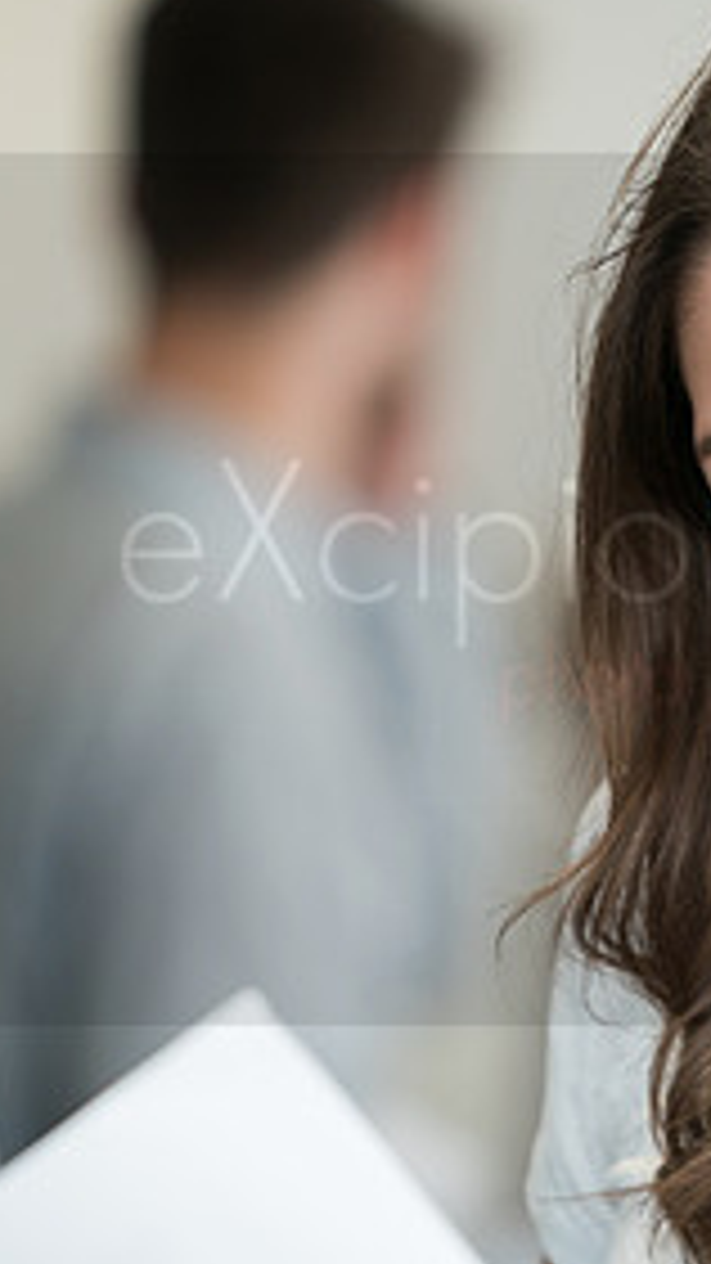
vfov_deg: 4.8
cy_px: 601
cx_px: 885
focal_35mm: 454
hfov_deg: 2.7
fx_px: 15221
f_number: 2.8
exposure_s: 1/125
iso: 320
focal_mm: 200
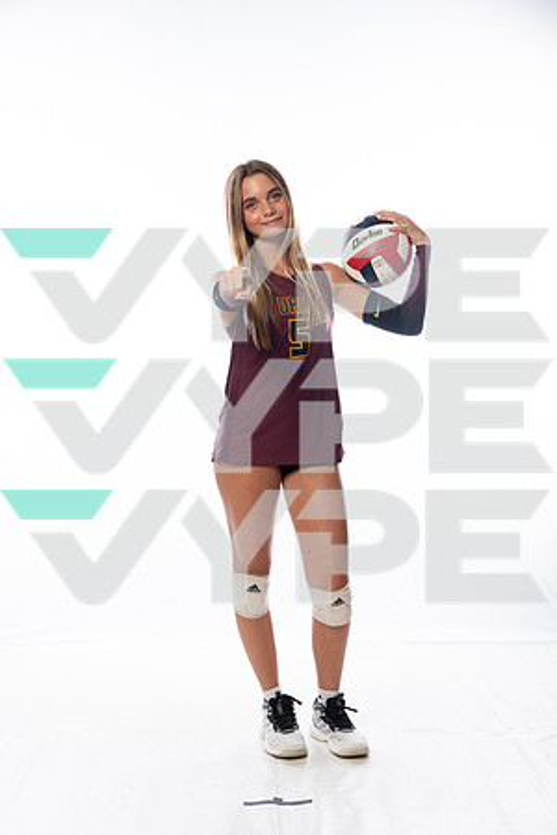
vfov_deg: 39.6
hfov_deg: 27.0
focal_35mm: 50
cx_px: 278
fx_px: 1160
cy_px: 418
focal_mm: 50
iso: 640
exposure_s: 1/250
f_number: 5.6
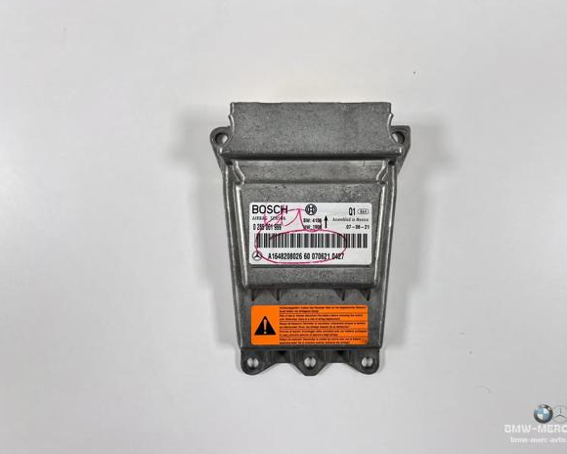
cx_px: 310
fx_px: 470
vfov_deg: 51.5
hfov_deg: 62.1
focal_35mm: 28
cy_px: 229
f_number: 1.5
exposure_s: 1/100
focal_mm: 5.7
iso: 64
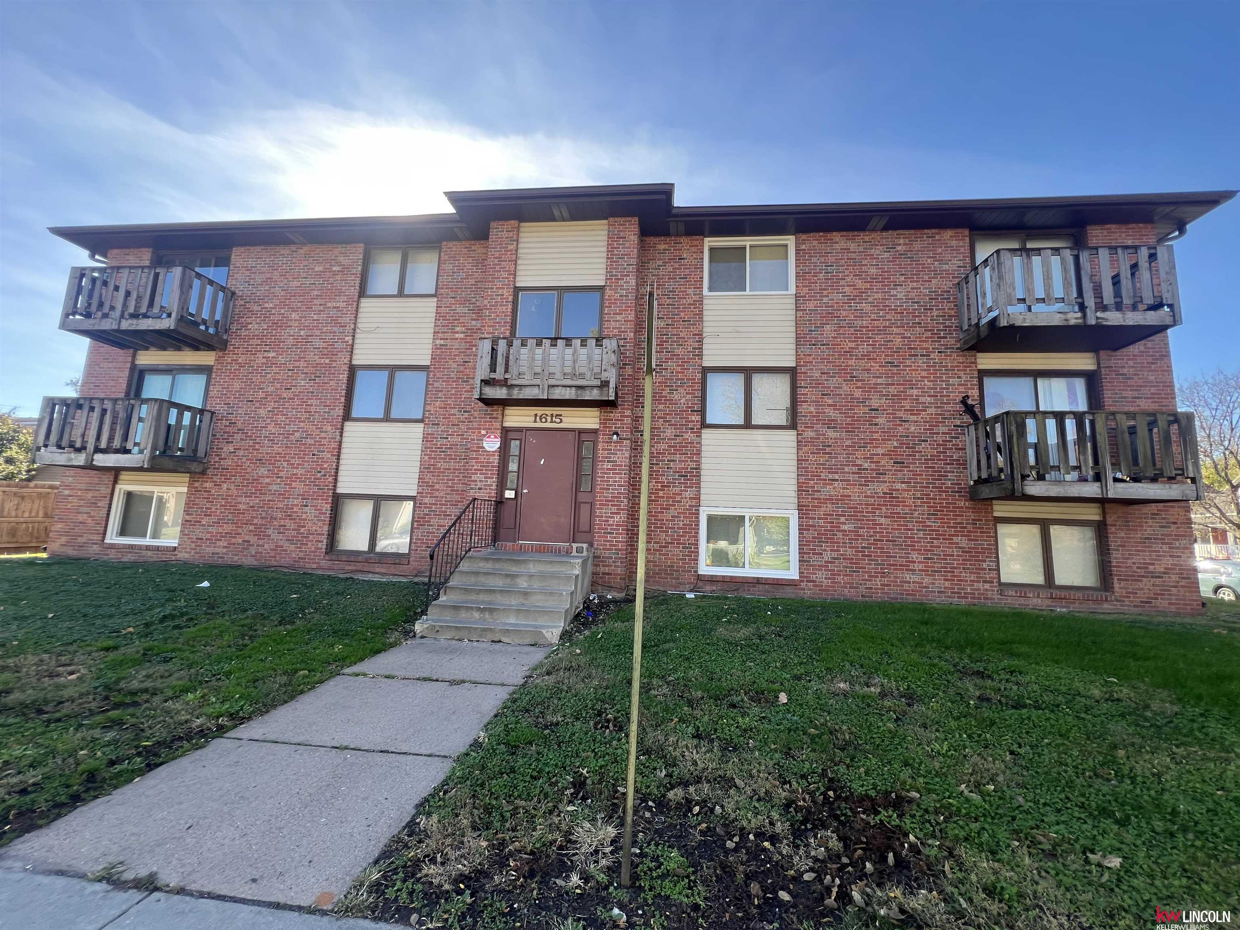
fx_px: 466
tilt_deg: +9.1
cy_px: 465
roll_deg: -4.2
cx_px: 620
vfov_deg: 89.9
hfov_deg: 106.2
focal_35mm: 13
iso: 32
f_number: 1.8
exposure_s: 1/205
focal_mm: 1.57
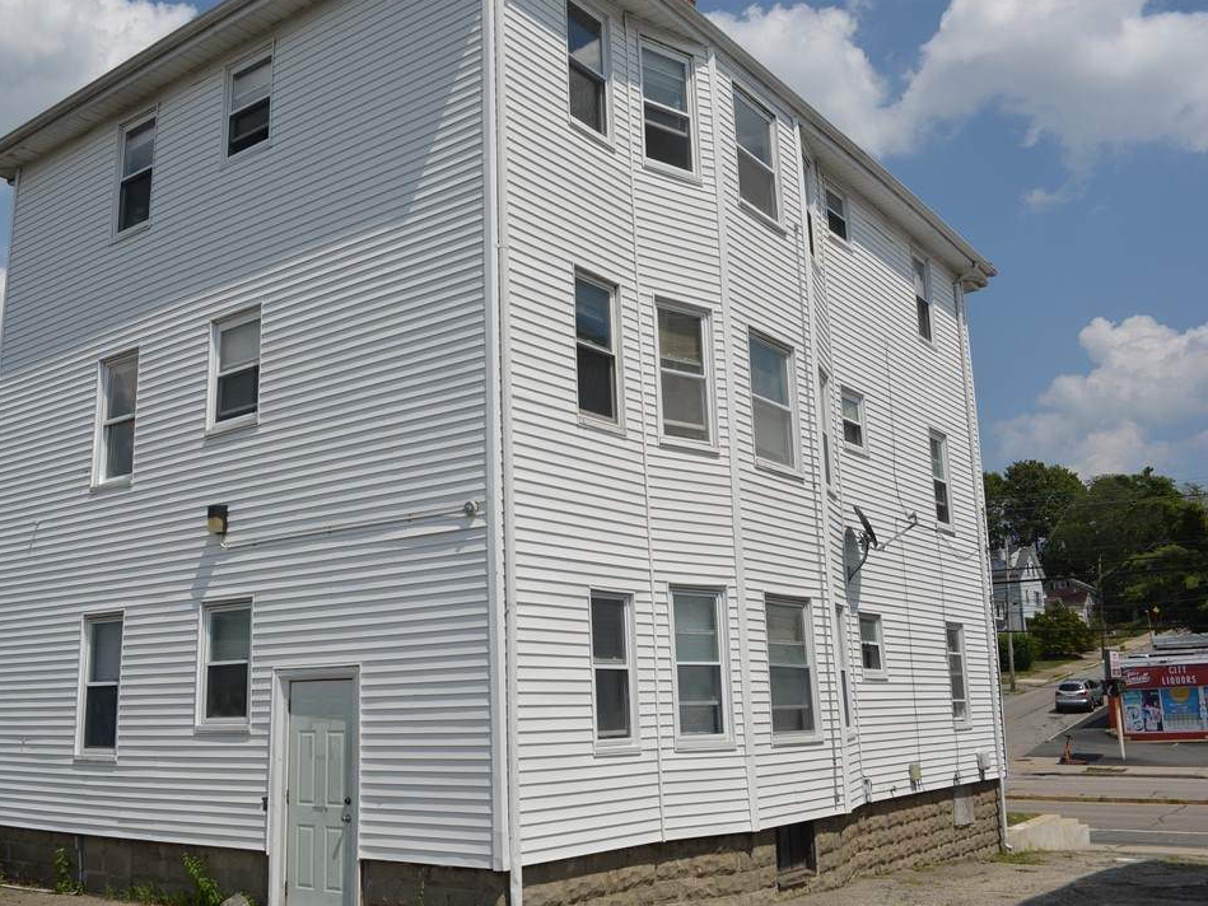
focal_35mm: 33
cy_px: 452
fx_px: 1152
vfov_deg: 43.0
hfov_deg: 55.2
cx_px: 524
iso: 100
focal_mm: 20
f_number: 8
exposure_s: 1/500
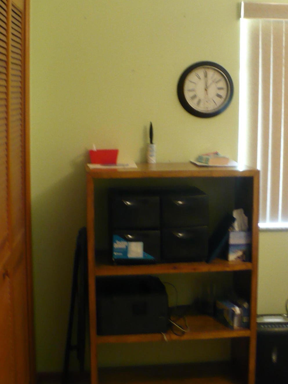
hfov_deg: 26.1
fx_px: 621
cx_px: 167
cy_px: 187
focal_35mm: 56
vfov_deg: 34.3
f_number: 2.8
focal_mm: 6.1
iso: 200
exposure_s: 1/5
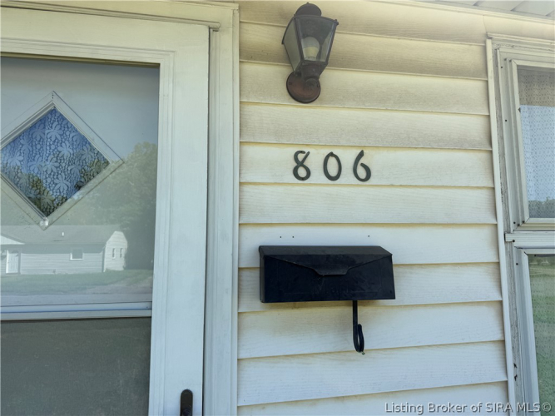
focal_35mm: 24
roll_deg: +0.2
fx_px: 385
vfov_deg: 56.8
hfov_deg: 71.6
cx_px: 278
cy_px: 208
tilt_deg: +6.0
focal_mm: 6.76
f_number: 1.78
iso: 80
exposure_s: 1/2000
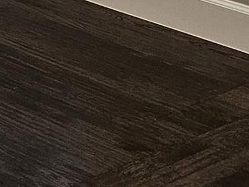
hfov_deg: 9.7
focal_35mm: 175
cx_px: -383
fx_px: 1259
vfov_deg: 7.7
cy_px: -314
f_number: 1.7
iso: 250
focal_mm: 6.3
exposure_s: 1/120
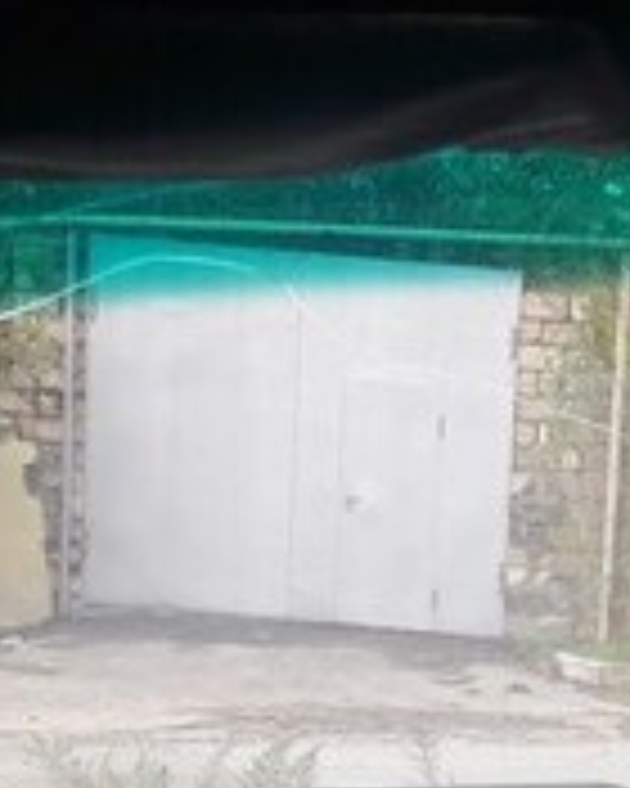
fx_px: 2401
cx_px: 788
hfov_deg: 14.4
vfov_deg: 17.2
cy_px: 1092
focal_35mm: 103
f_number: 1.9
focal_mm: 3.7
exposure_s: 1/141
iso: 40
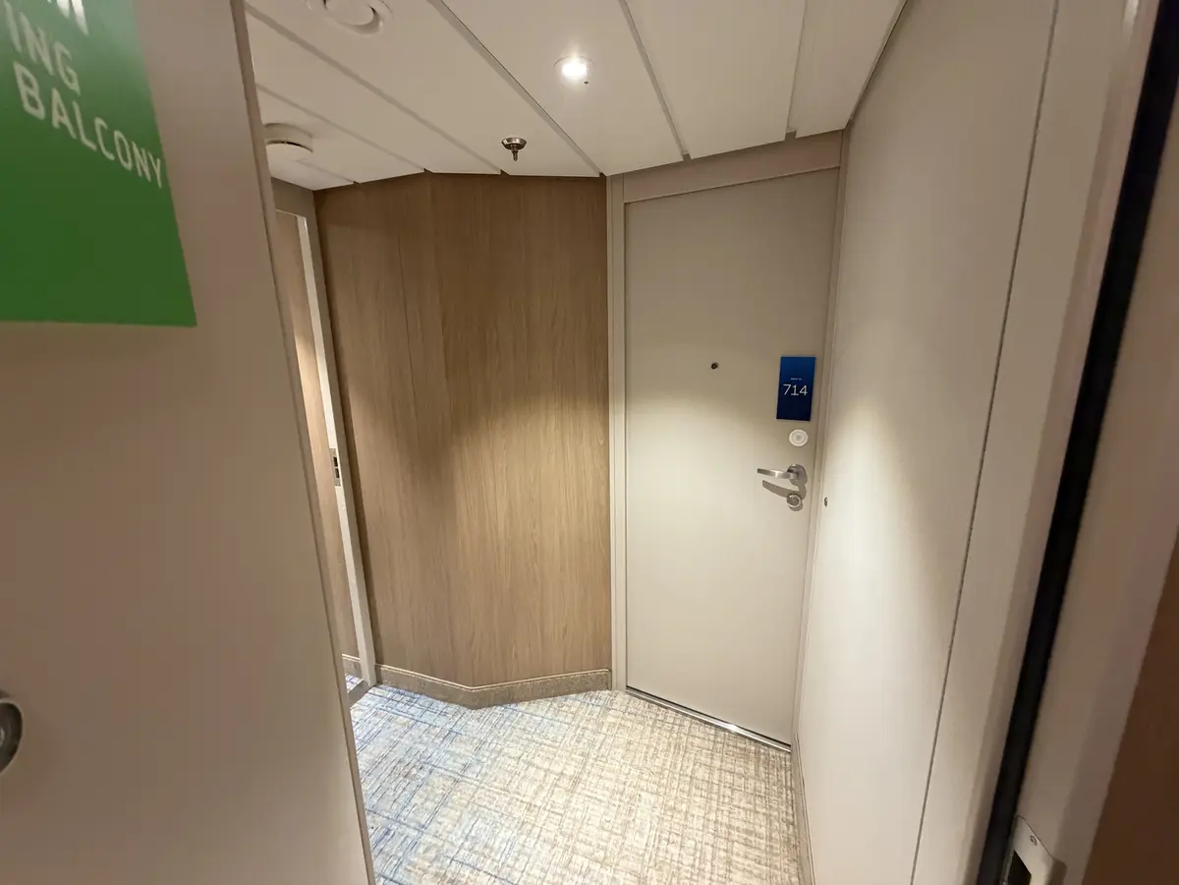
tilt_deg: -11.2
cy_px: 442
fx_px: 477
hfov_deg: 102.1
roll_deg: +1.0
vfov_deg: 85.7
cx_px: 590
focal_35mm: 14
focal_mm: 2.22
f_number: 2.2
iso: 640
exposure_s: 1/60
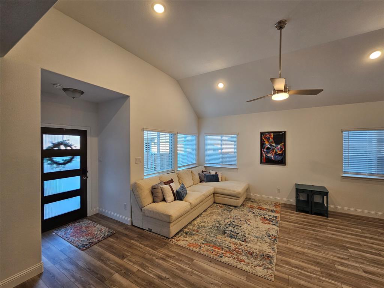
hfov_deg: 106.2
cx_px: 192
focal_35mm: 13
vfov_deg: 89.9
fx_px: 144
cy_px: 144
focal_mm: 2.2
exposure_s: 1/60
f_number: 2.2
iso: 125
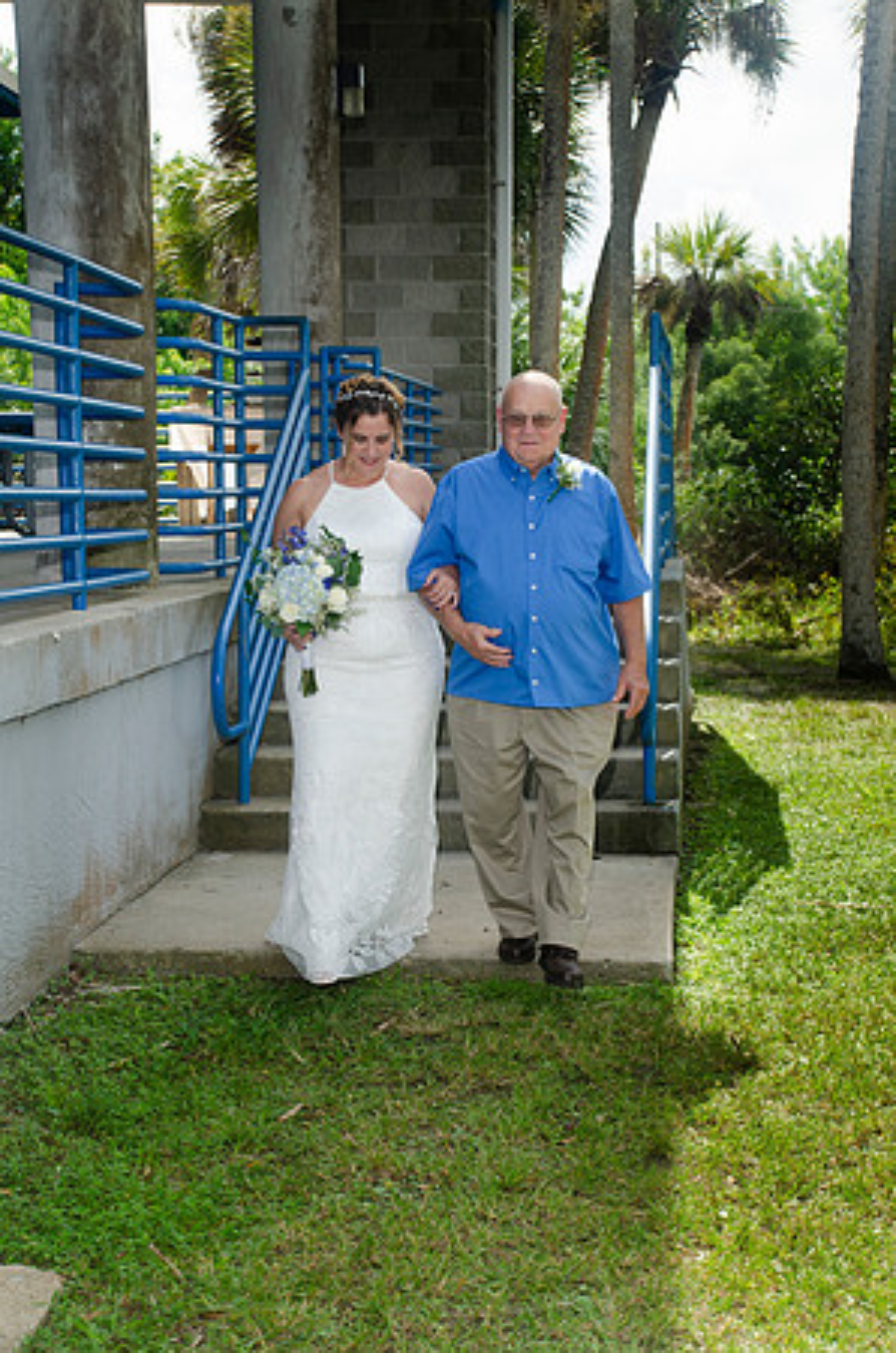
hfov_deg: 20.5
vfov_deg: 30.6
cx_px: 448
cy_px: 676
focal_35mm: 66
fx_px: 2475
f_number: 7.1
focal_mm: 44
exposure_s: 1/200
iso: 100
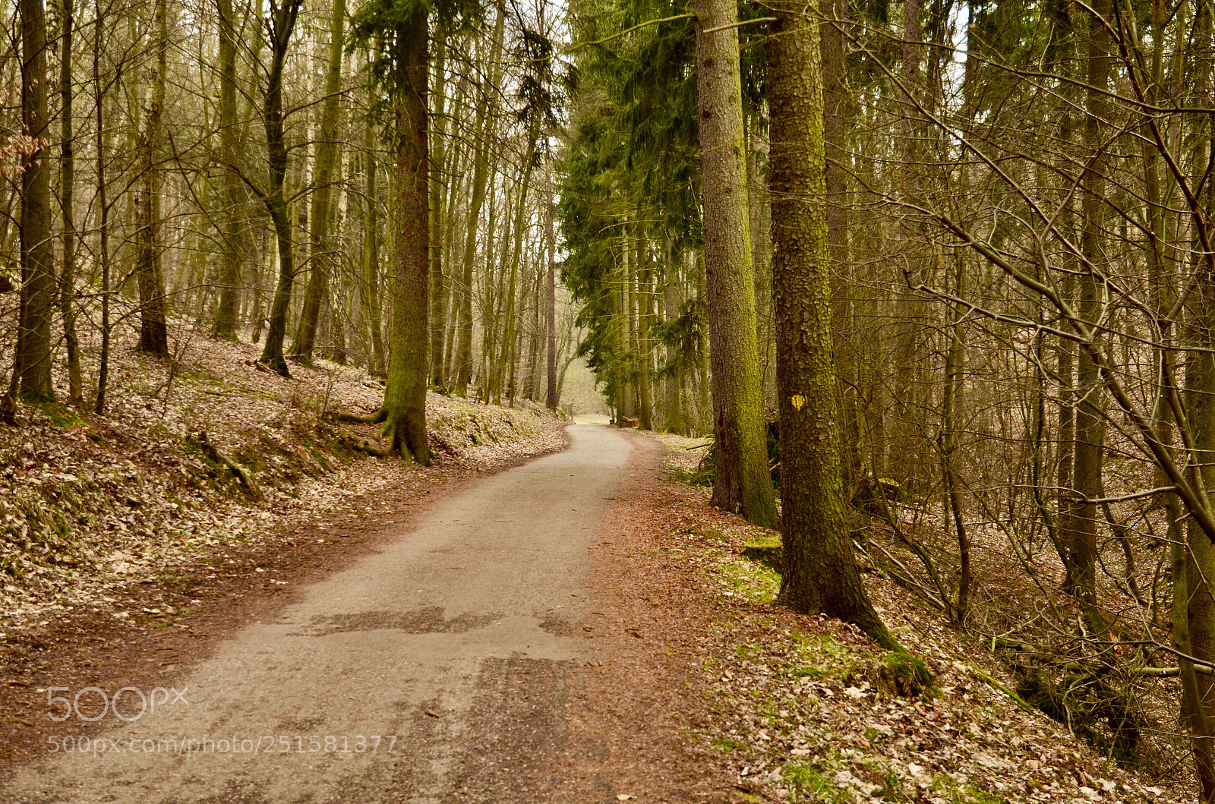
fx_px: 1515
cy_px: 402
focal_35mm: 45
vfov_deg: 29.7
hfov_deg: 43.7
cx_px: 608
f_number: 6.3
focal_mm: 30
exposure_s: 1/80
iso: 500
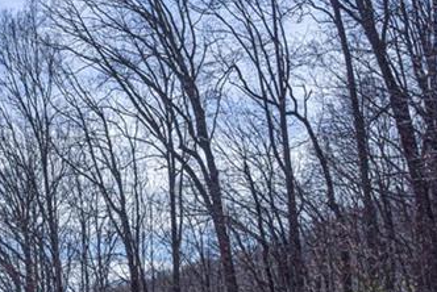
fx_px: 899
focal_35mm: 74
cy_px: 293
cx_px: 42
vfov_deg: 18.0
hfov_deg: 26.4
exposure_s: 1/800
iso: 2000
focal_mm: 24
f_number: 14
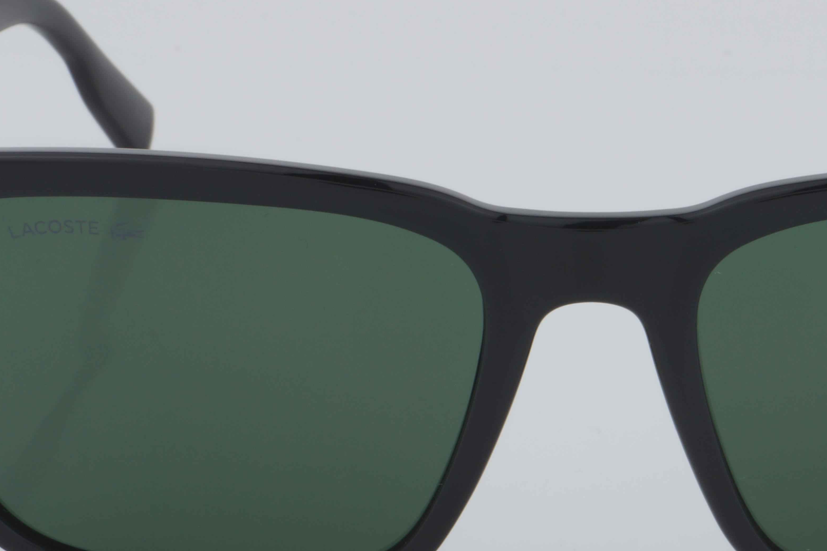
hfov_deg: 13.0
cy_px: 365
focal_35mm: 158
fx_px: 3628
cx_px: 591
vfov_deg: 8.7
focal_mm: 55
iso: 100
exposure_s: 1/4
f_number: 32
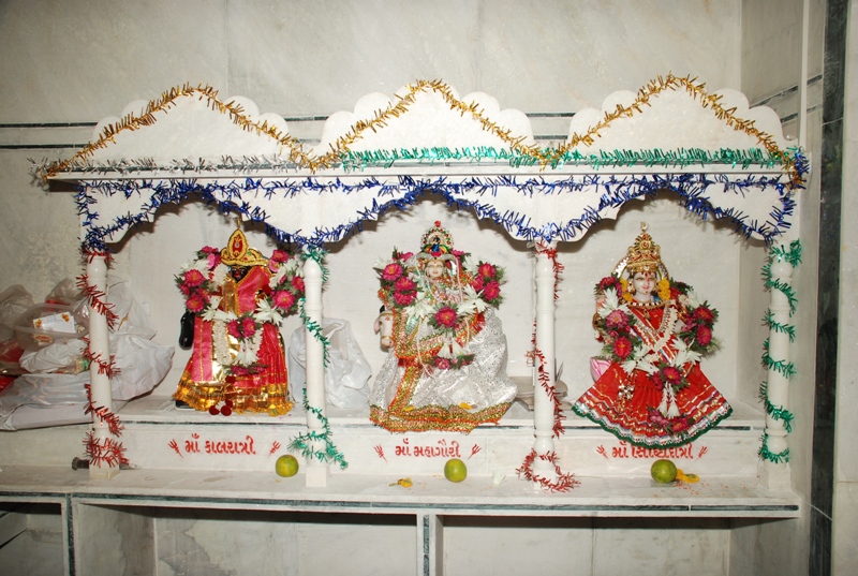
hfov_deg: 61.8
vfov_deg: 43.8
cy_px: 288
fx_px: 716
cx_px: 429
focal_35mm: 30
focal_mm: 20
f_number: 4.5
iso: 200
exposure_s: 1/125
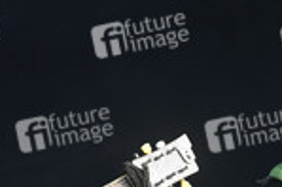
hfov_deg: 5.8
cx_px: -99
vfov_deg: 3.9
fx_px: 2746
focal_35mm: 351
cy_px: 178
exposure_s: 1/500
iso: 320
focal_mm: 116
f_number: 5.6
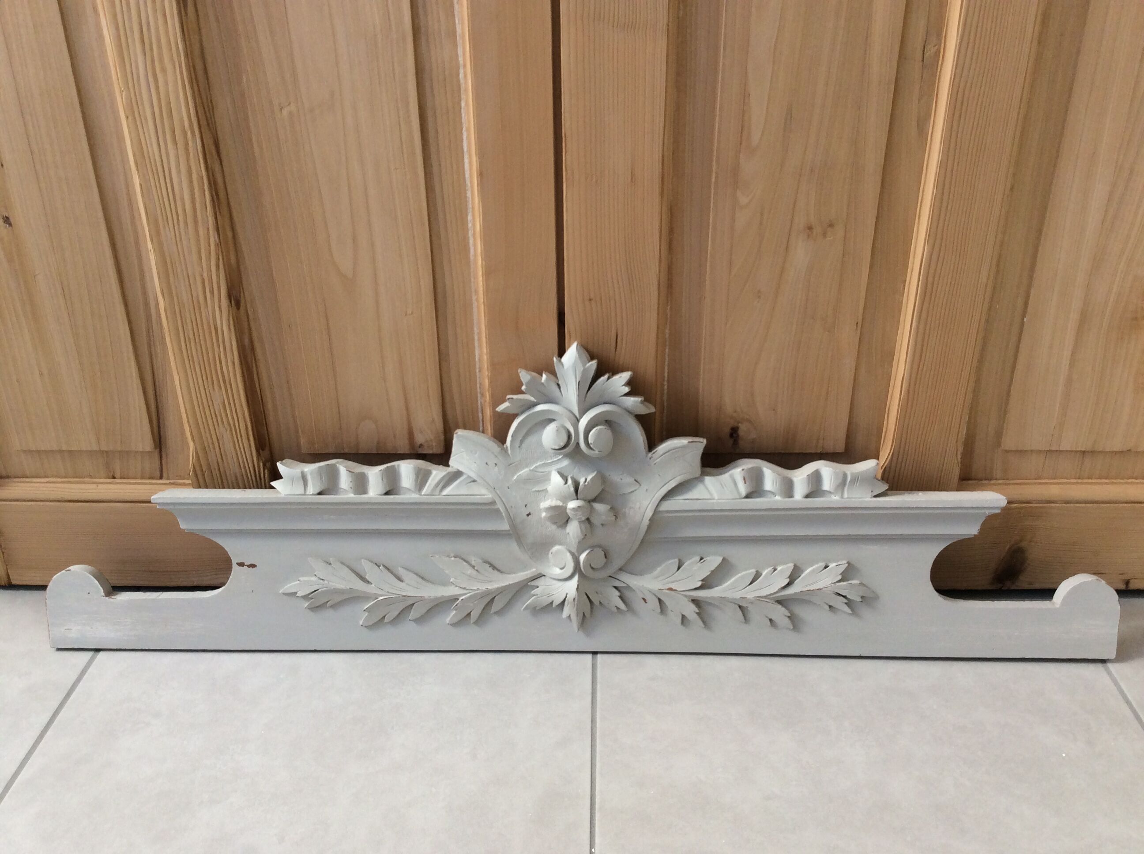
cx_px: 572
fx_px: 1056
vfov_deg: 44.1
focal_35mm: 32
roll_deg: -0.6
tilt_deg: -27.4
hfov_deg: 56.9
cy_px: 427
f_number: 2.4
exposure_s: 1/50
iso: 40
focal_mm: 3.3
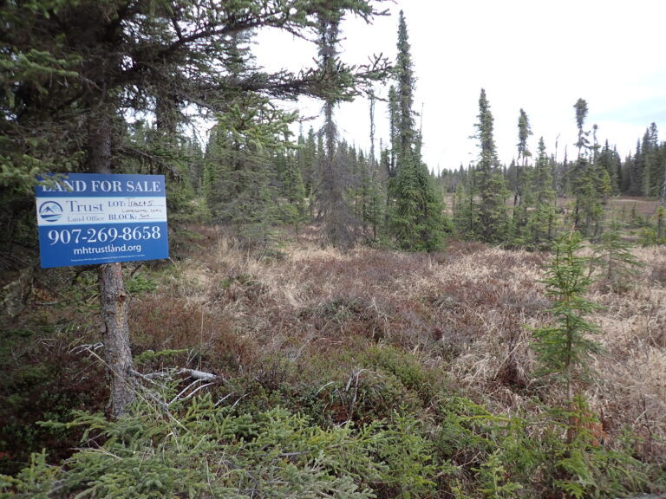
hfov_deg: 69.4
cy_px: 250
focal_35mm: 25
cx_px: 333
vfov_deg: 54.9
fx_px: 481
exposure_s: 1/160
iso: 100
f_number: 2
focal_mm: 4.5
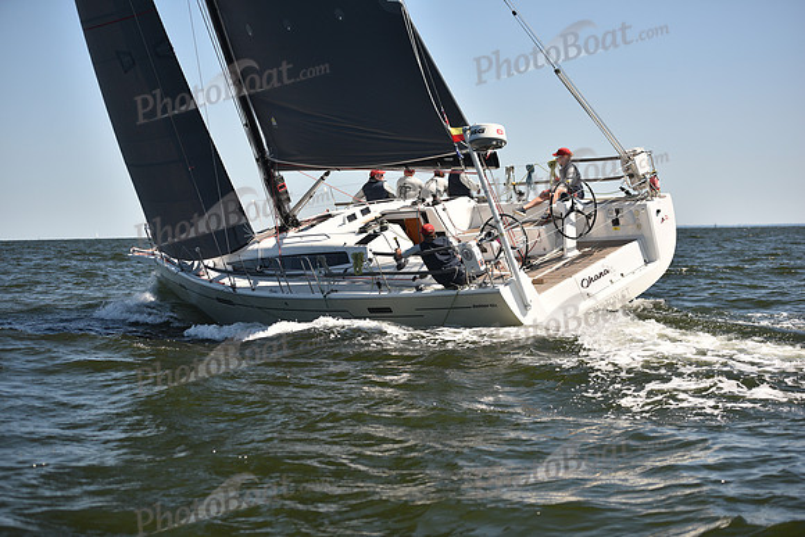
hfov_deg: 28.8
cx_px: 402
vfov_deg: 19.5
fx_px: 1566
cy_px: 268
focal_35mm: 70
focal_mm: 70
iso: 250
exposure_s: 1/1600
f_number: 3.2
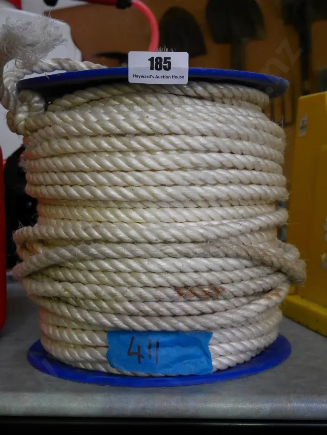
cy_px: 218
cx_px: 164
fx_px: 554
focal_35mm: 44
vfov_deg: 42.9
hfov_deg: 32.9
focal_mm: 22
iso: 3200
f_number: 4.8
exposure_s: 1/30
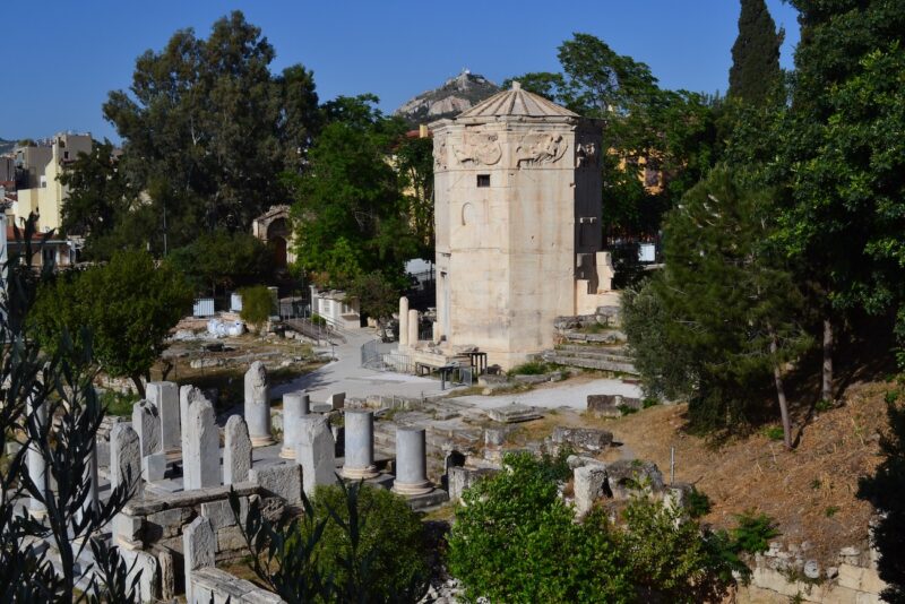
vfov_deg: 28.1
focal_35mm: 48
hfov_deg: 41.1
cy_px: 302
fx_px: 1207
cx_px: 452
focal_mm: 32
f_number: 11
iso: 320
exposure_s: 1/500
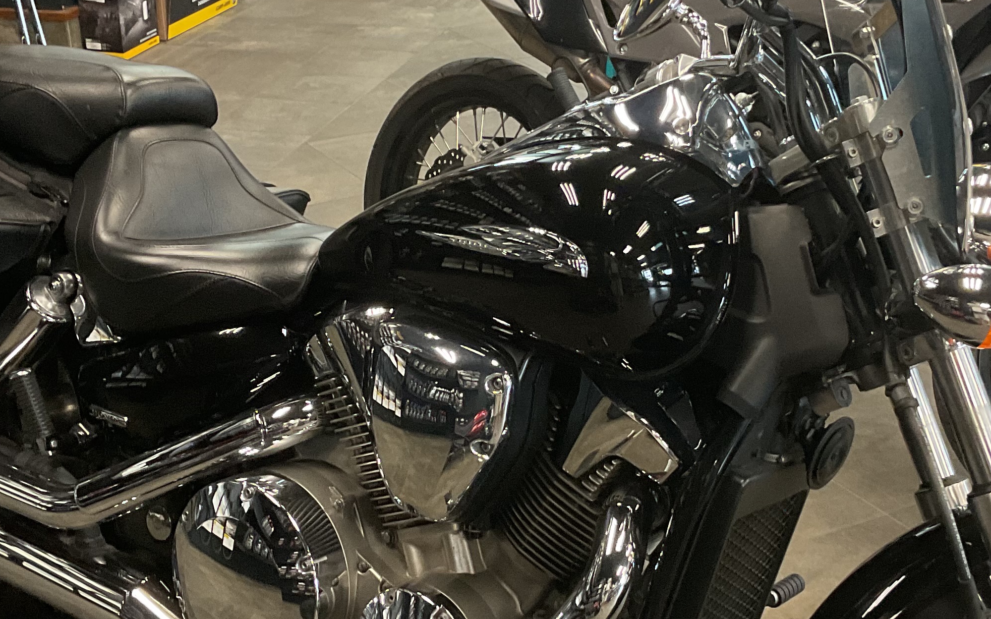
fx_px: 1674
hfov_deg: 33.0
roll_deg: +0.6
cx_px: 532
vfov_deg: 20.9
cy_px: 394
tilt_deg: -26.1
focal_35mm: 62
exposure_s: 1/60
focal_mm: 3
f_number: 1.8
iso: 250
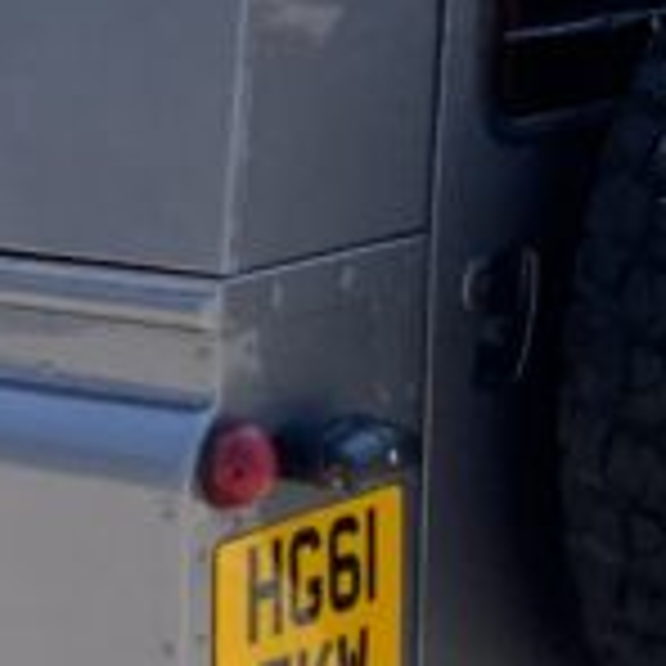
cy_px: 310
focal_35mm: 177
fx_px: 3853
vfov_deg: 9.9
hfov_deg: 9.6
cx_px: -324
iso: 16
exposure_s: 1/1076
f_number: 1.8
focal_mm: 3
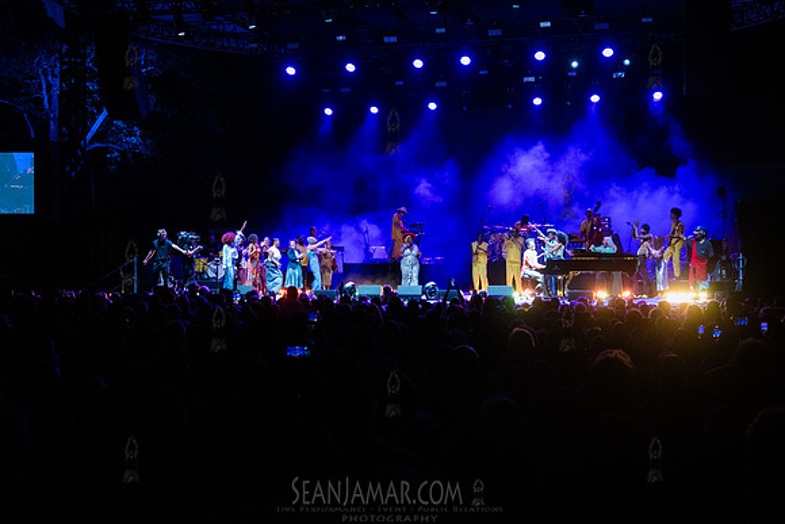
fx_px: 1048
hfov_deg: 41.1
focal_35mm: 48
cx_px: 392
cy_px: 262
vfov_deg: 28.1
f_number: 3.5
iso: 6400
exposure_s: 1/320
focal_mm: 48
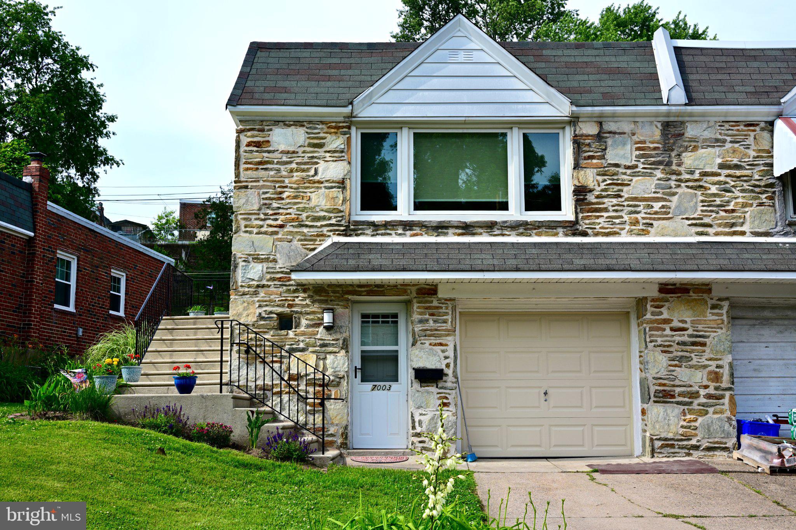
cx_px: 398
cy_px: 265
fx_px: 884
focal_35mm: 40
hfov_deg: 48.5
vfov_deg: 33.4
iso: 100
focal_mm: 40
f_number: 8
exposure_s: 1/250
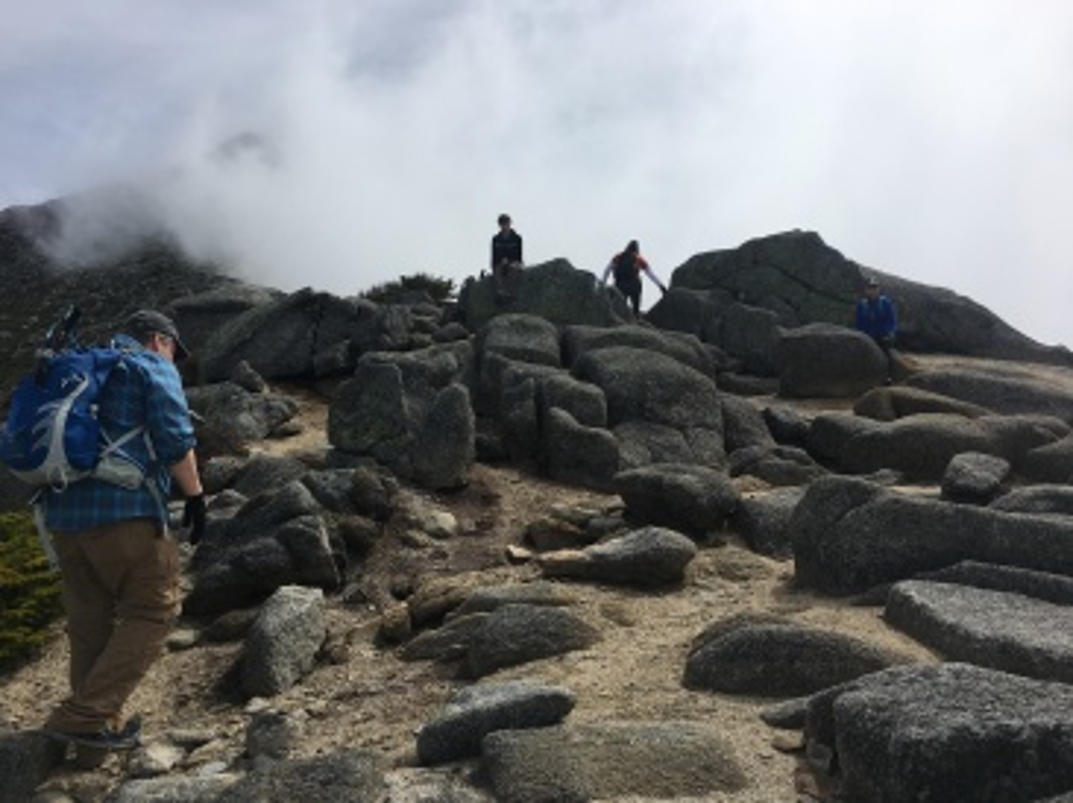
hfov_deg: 61.7
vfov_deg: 48.2
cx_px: 536
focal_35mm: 29
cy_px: 402
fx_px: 898
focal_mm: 4.15
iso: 25
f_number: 2.2
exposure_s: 1/3846
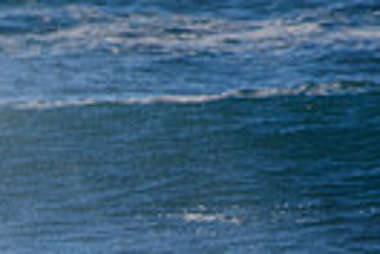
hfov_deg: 0.6
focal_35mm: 3288
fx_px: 34704
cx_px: -371
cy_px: 553
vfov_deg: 0.4
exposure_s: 1/2000
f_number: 5.6
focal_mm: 500
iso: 280
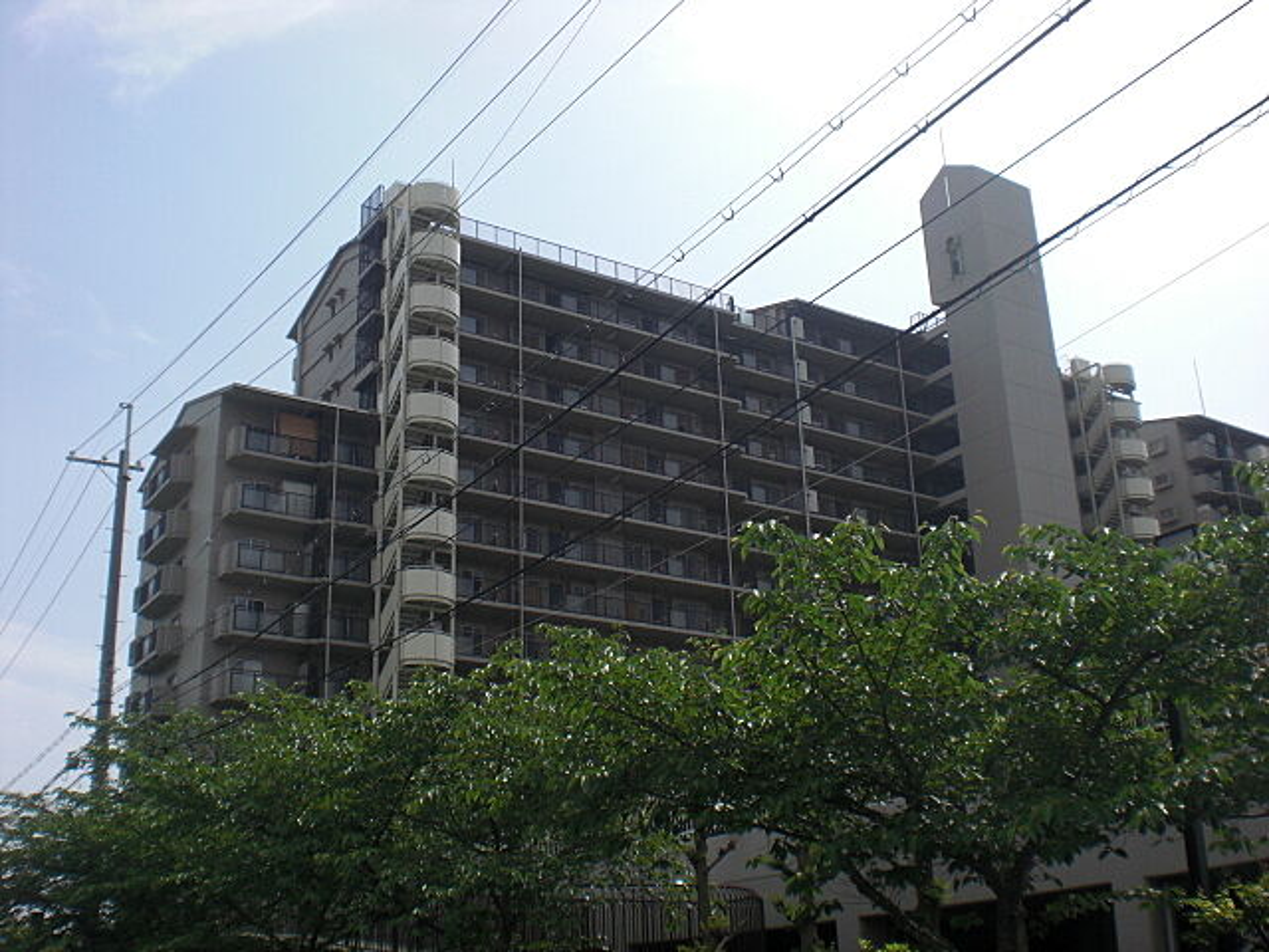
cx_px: 634
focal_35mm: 38
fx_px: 1393
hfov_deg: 49.0
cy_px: 476
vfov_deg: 37.7
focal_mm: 6.3
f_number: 5.6
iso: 64
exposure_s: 1/400
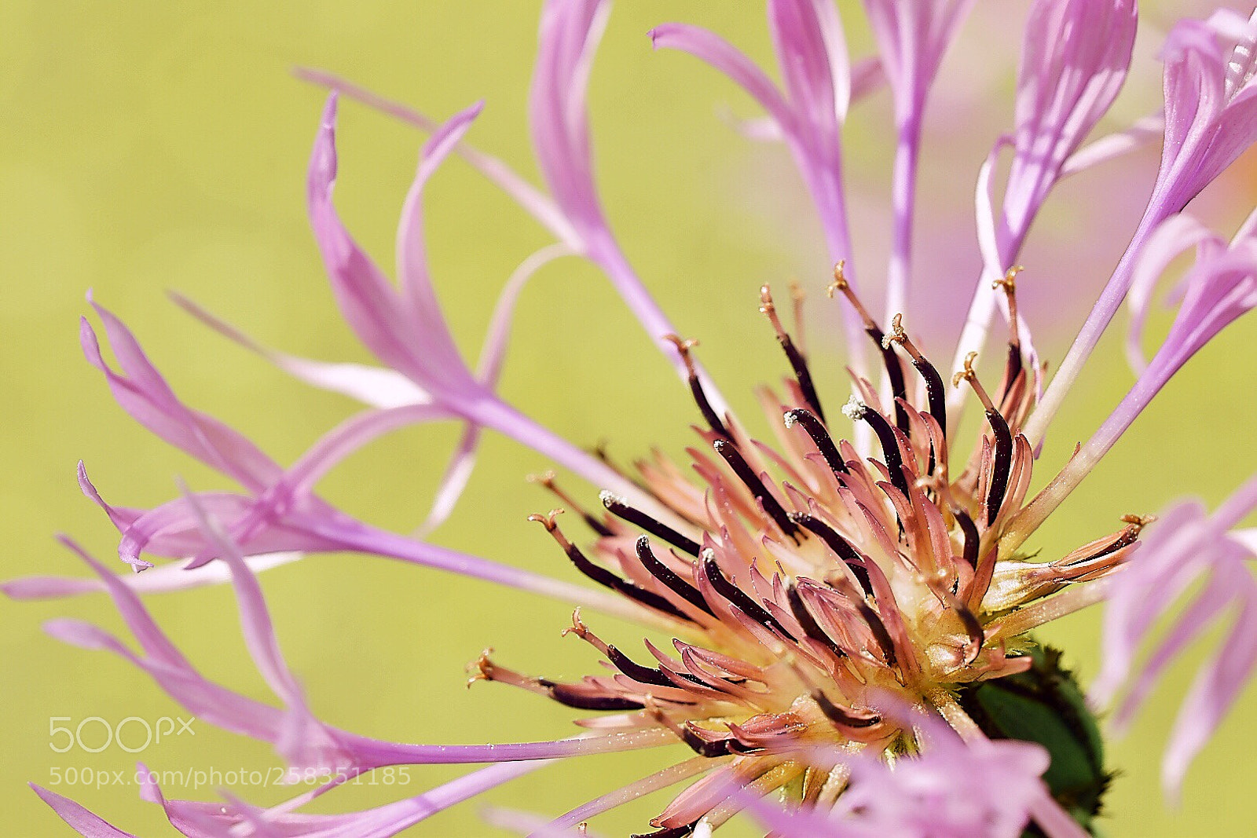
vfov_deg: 8.7
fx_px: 5499
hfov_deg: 13.0
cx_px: 628
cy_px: 419
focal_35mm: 158
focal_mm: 105
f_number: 11
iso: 125
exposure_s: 1/160
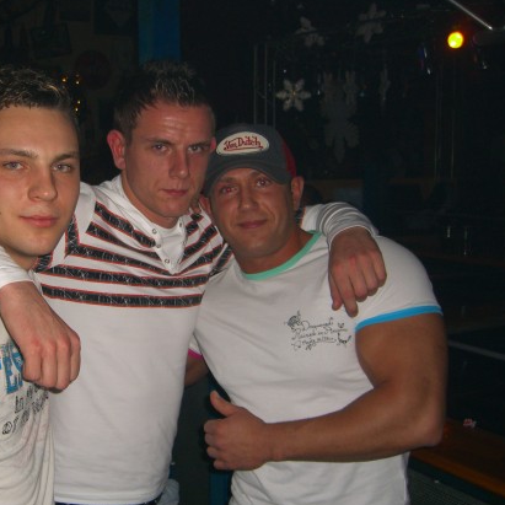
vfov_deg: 34.7
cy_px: 268
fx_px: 809
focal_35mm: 49
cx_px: 144
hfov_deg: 34.1
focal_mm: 7.9
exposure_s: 1/60
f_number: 2.8
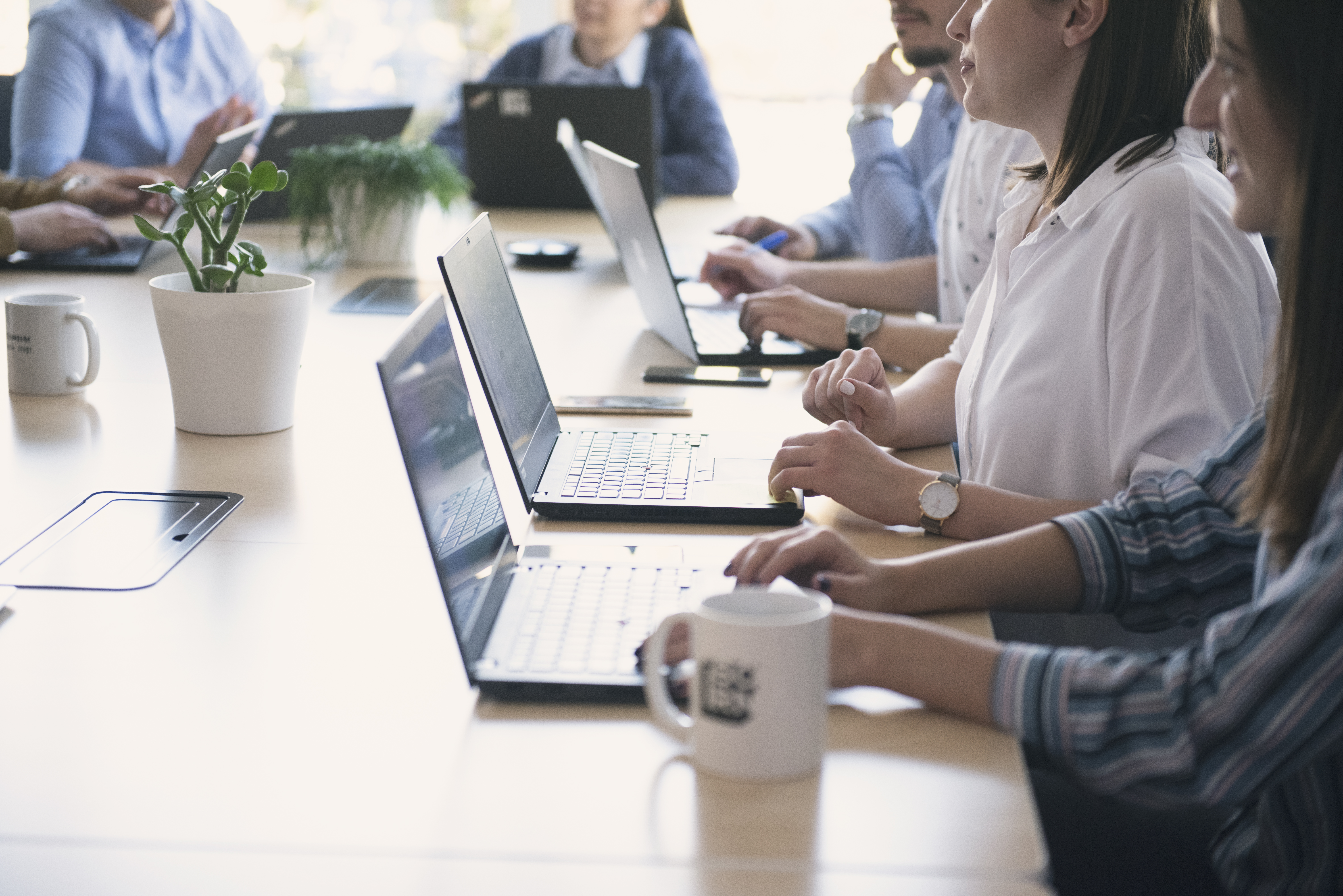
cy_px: 448
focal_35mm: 70
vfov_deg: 19.5
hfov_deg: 28.8
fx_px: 2612
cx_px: 672
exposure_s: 1/250
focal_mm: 70
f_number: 2.8
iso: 1250
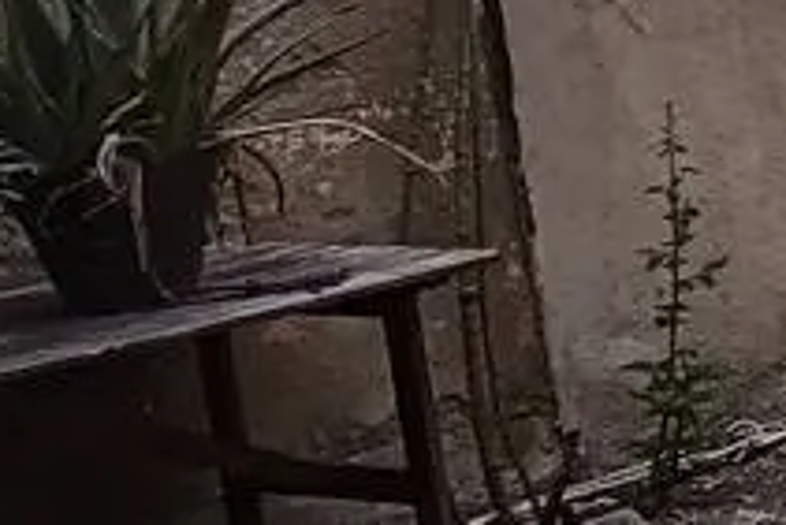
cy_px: 89
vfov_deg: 18.3
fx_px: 1617
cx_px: 1691
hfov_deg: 17.0
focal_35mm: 74
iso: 50
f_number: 2.2
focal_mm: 1.65
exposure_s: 1/120
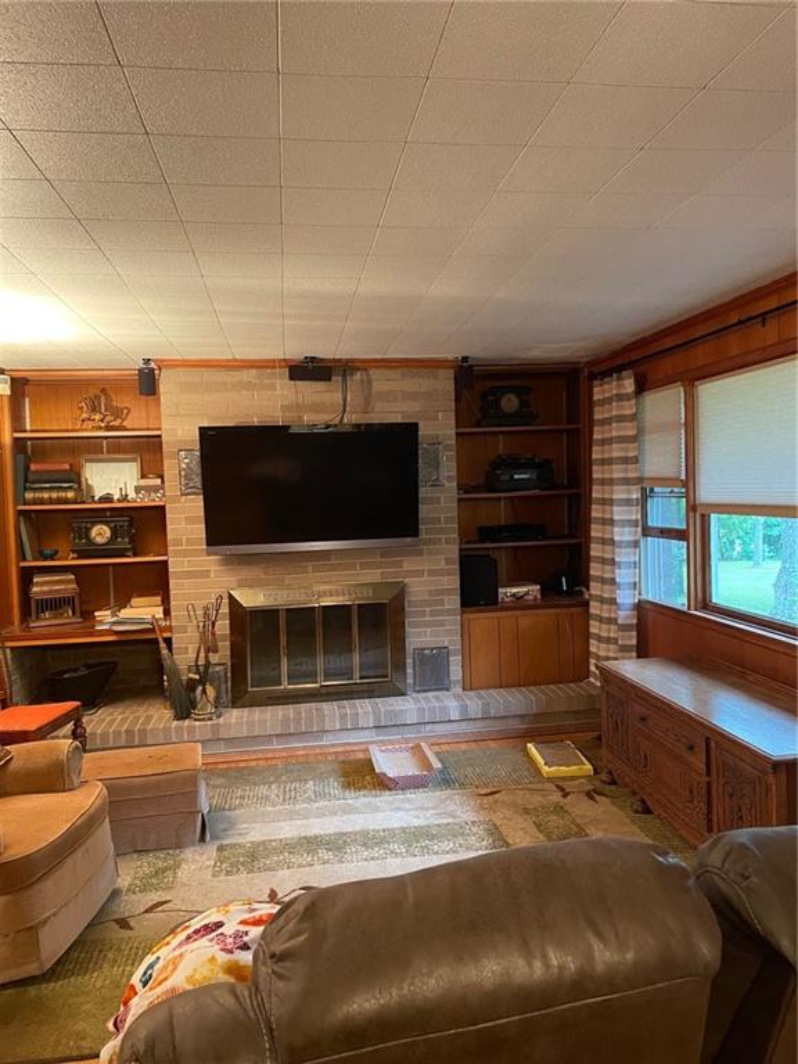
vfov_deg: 67.3
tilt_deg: -3.2
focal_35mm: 26
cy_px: 532
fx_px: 799
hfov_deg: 53.1
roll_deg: +2.1
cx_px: 399
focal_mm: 4.2
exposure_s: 1/40
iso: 500
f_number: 1.6
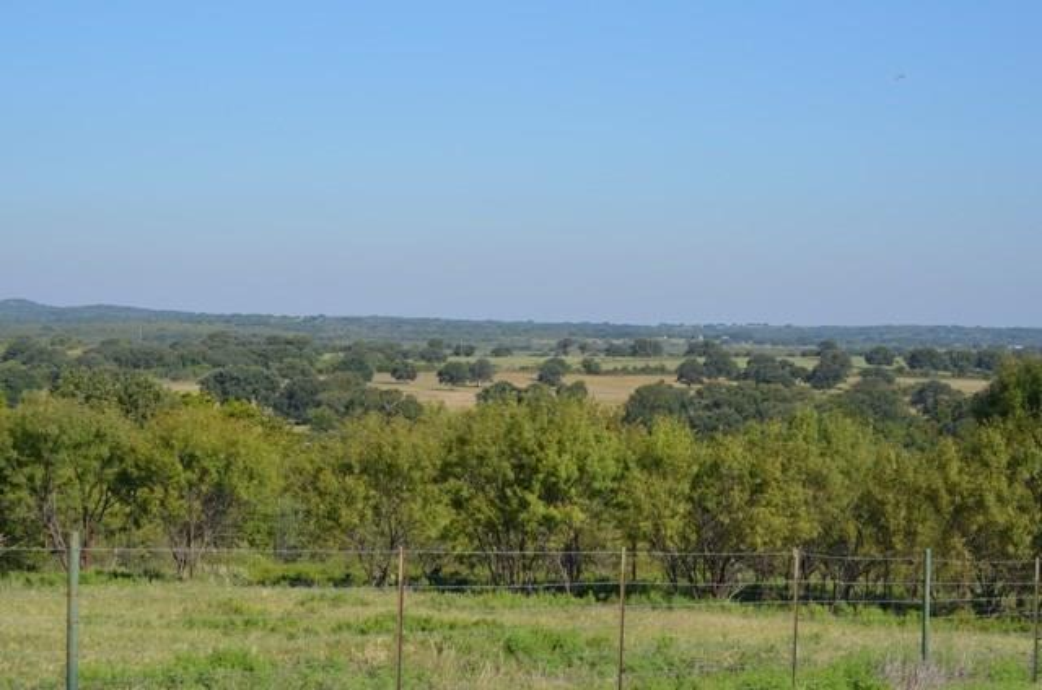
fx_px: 2383
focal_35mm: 82
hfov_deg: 24.7
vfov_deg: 16.5
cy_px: 345
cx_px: 521
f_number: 9
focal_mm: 55
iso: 100
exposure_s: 1/320
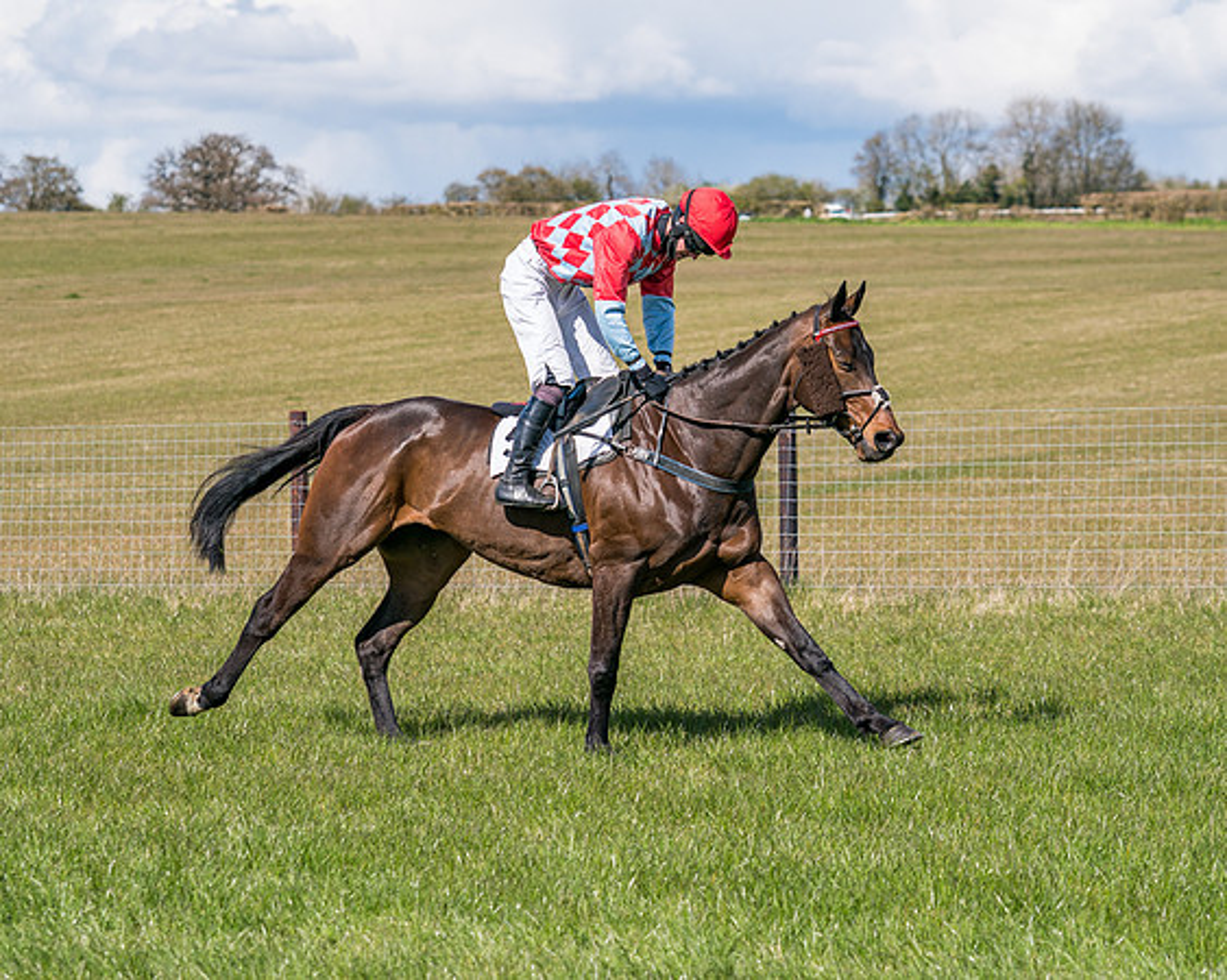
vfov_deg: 12.6
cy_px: 454
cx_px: 591
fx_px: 4445
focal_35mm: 122
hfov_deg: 15.7
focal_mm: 90
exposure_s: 1/2000
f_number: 4
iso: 200
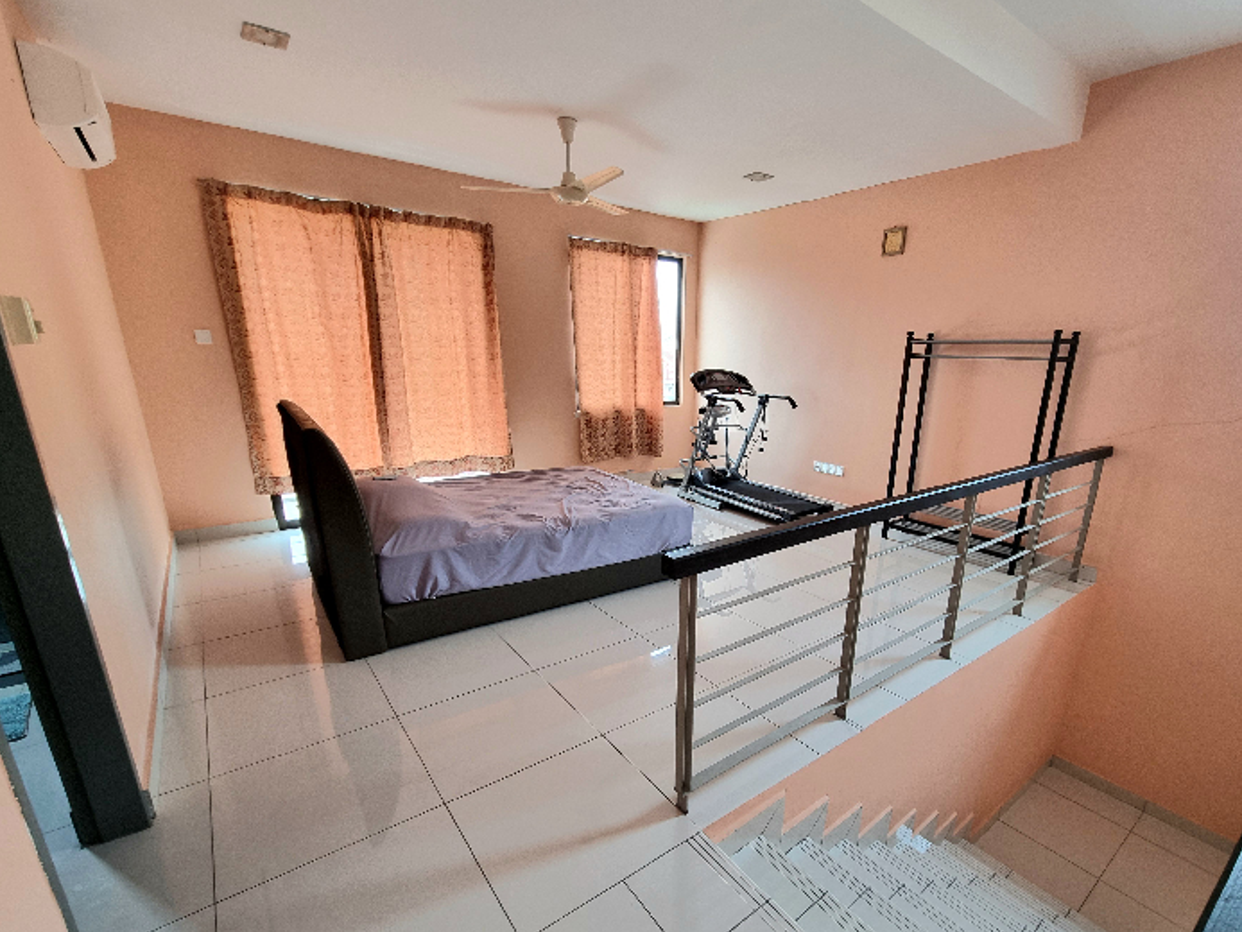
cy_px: 531
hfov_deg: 97.7
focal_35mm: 15
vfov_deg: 81.3
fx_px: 538
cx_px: 695
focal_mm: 2.2
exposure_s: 1/50
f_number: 2.2
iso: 100
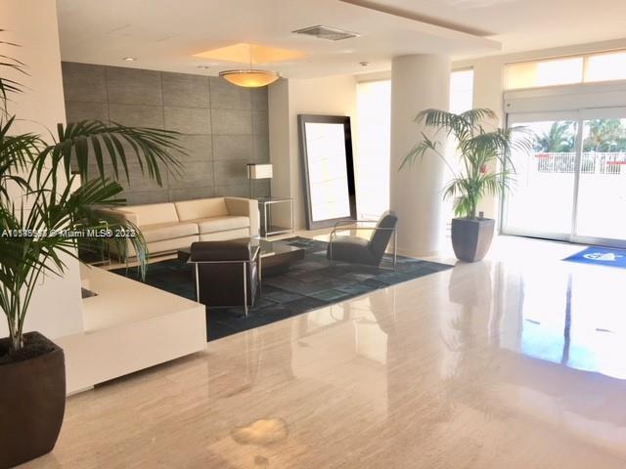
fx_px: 524
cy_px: 234
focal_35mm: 29
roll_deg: +0.6
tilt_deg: -9.6
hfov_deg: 61.7
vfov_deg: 48.2
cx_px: 313
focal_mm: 4.15
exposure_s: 1/120
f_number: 2.2
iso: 32
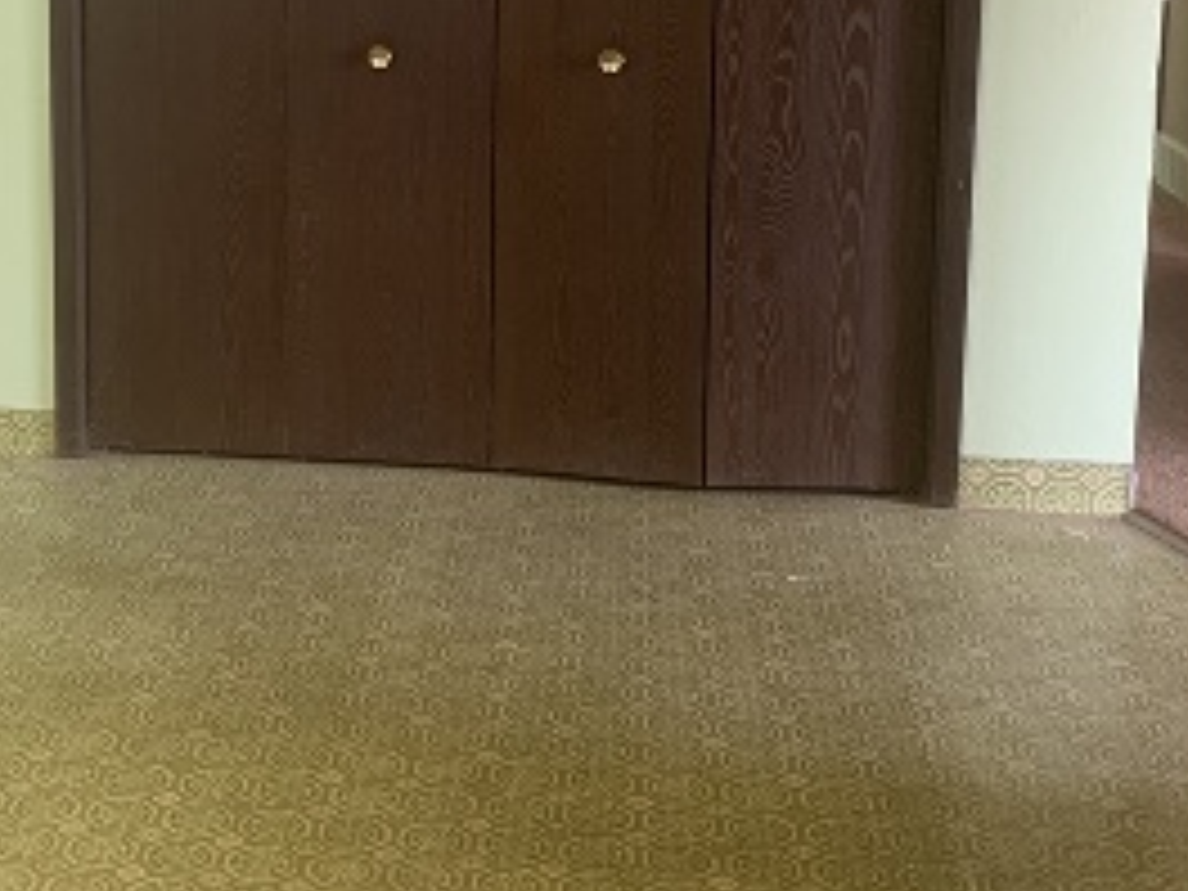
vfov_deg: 22.9
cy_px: 158
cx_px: 248
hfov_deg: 30.0
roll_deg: -0.1
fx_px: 2162
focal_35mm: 63
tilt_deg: -9.1
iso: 200
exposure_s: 1/60
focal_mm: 4.25
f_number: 1.8
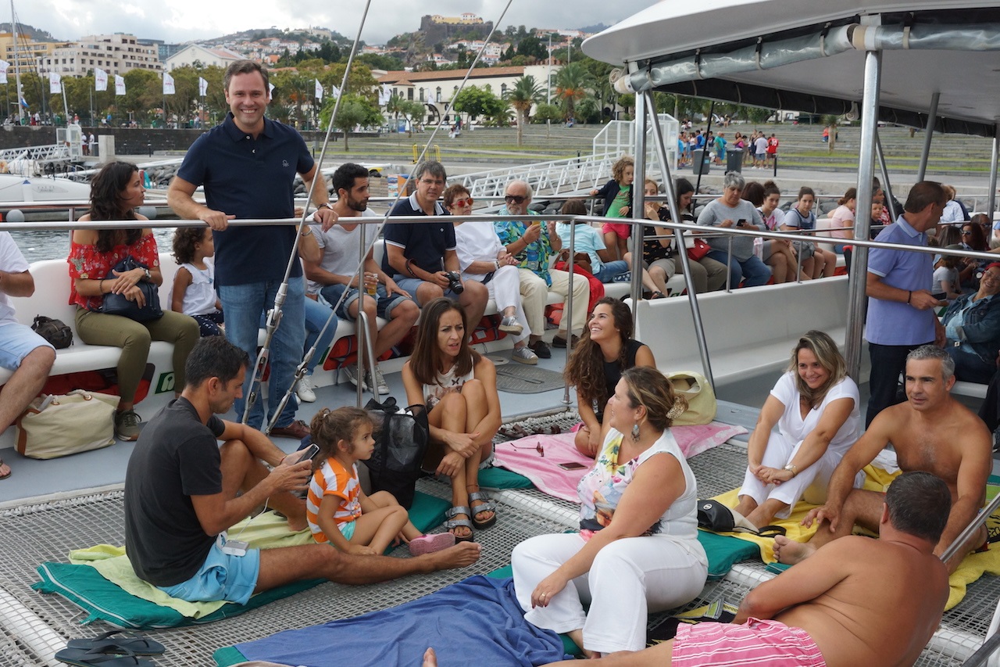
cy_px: 334
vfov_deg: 36.9
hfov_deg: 53.1
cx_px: 500
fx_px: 1000
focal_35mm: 36
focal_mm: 24
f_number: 8
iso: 500
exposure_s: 1/250
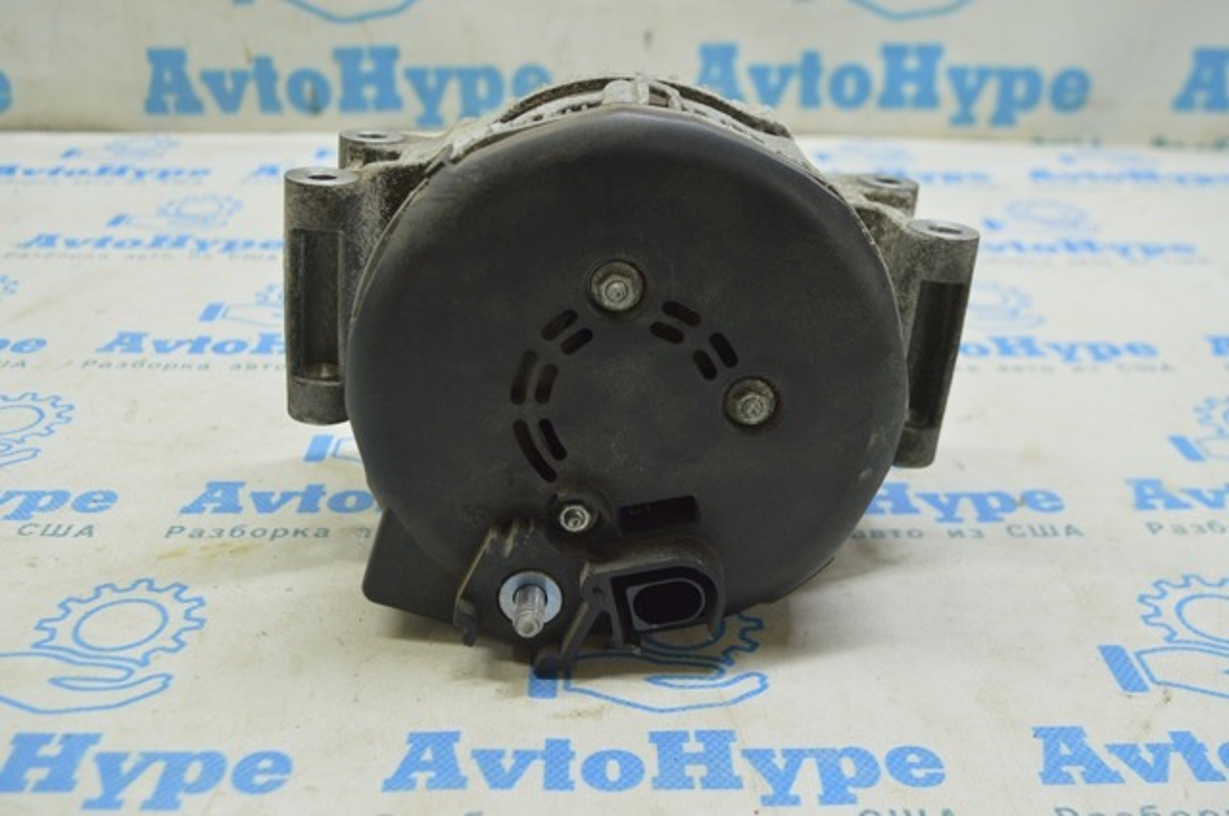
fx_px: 1330
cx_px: 614
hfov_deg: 49.6
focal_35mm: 39
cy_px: 408
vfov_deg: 34.1
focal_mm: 26
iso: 400
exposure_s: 1/20
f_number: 5.6
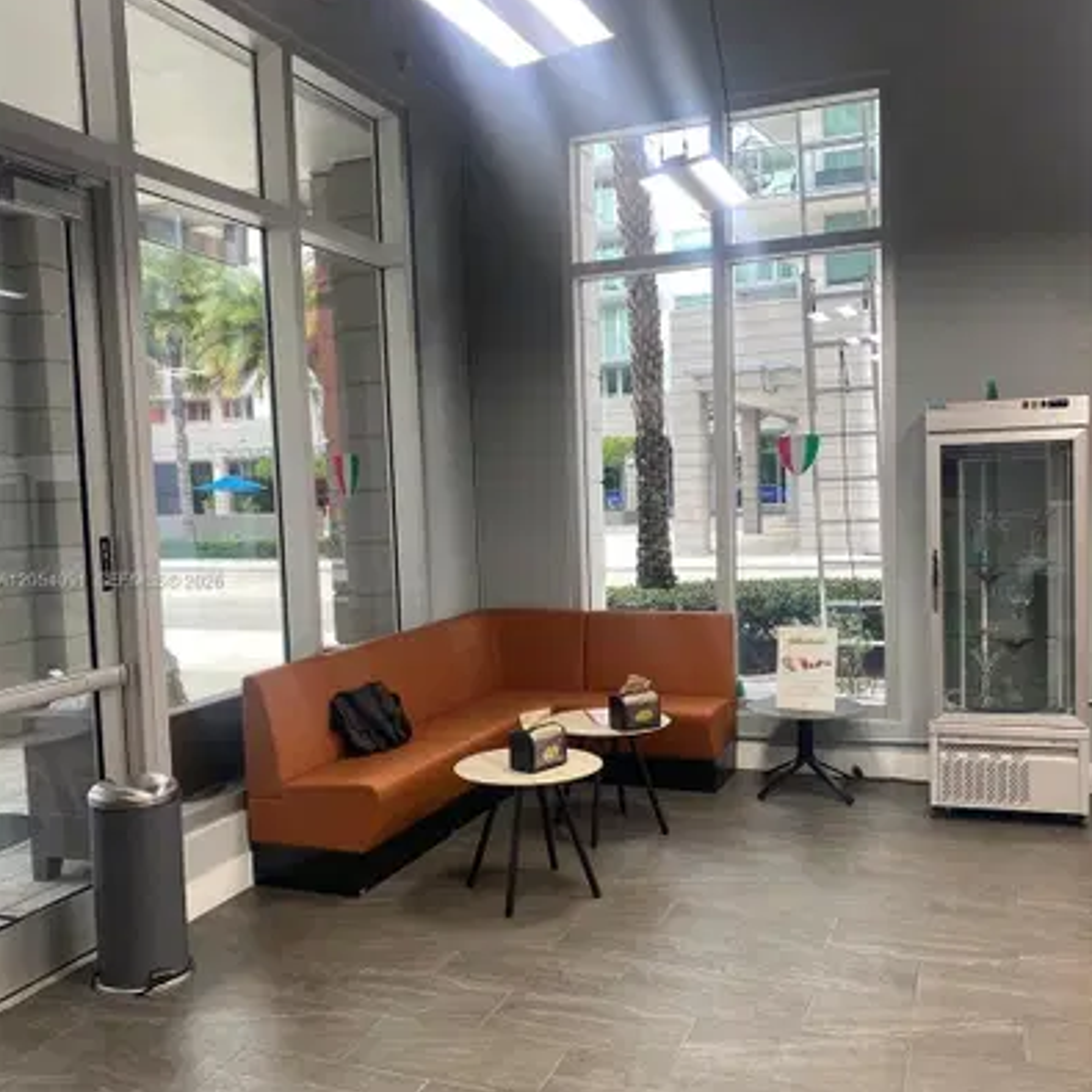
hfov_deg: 52.5
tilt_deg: -2.6
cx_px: 547
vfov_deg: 52.5
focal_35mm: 31
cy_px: 582
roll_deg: +1.2
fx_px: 1106
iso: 32
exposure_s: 1/140
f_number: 1.8
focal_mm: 4.25
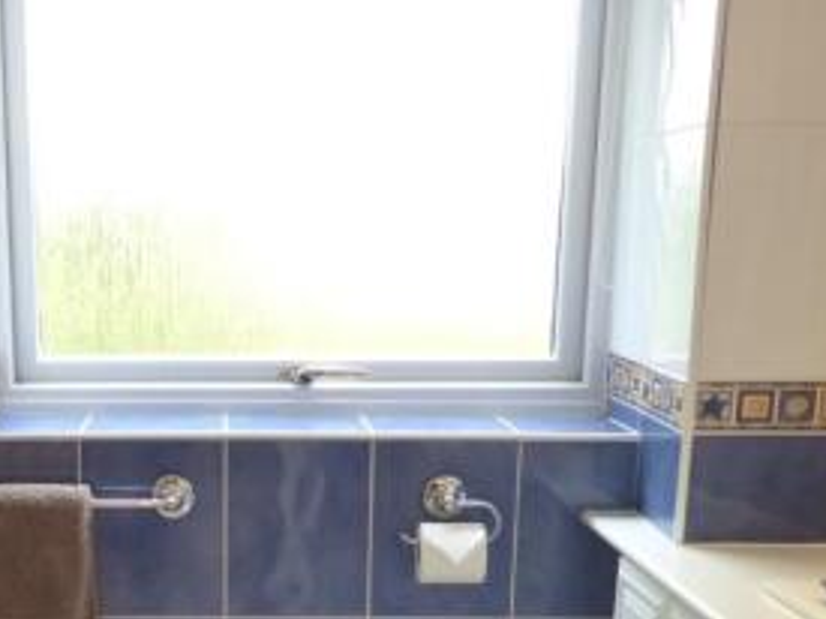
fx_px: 1264
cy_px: 557
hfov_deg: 35.3
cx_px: 191
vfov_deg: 26.6
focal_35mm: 53
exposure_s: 1/60
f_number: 3.5
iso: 400
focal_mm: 4.5
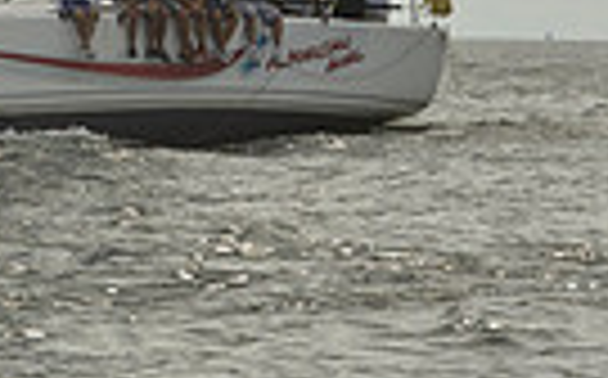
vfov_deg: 4.1
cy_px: -801
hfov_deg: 6.8
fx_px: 5081
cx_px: -241
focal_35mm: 307
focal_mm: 70
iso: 200
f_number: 9
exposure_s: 1/1000
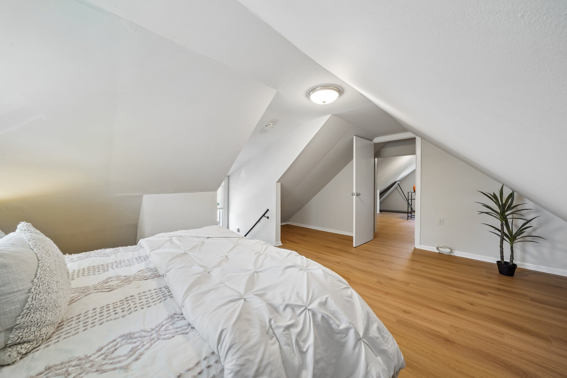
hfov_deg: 112.6
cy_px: 189
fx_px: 189
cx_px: 284
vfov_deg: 90.0
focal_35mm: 12
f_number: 11
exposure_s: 1/3.33
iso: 160
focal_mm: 12
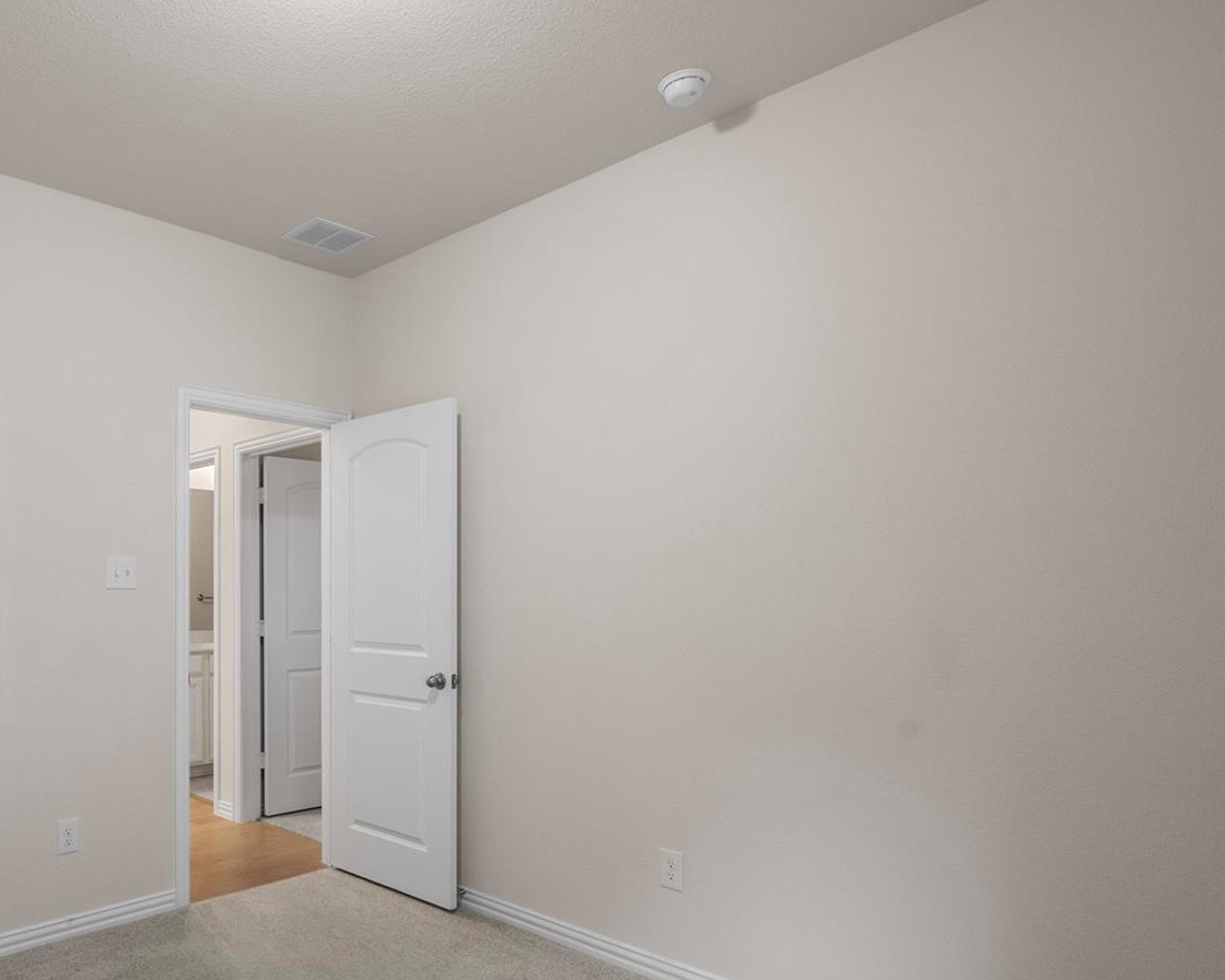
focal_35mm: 24
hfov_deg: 67.2
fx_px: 870
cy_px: 593
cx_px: 355
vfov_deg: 58.3
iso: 1600
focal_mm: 14
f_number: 8
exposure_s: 1/8
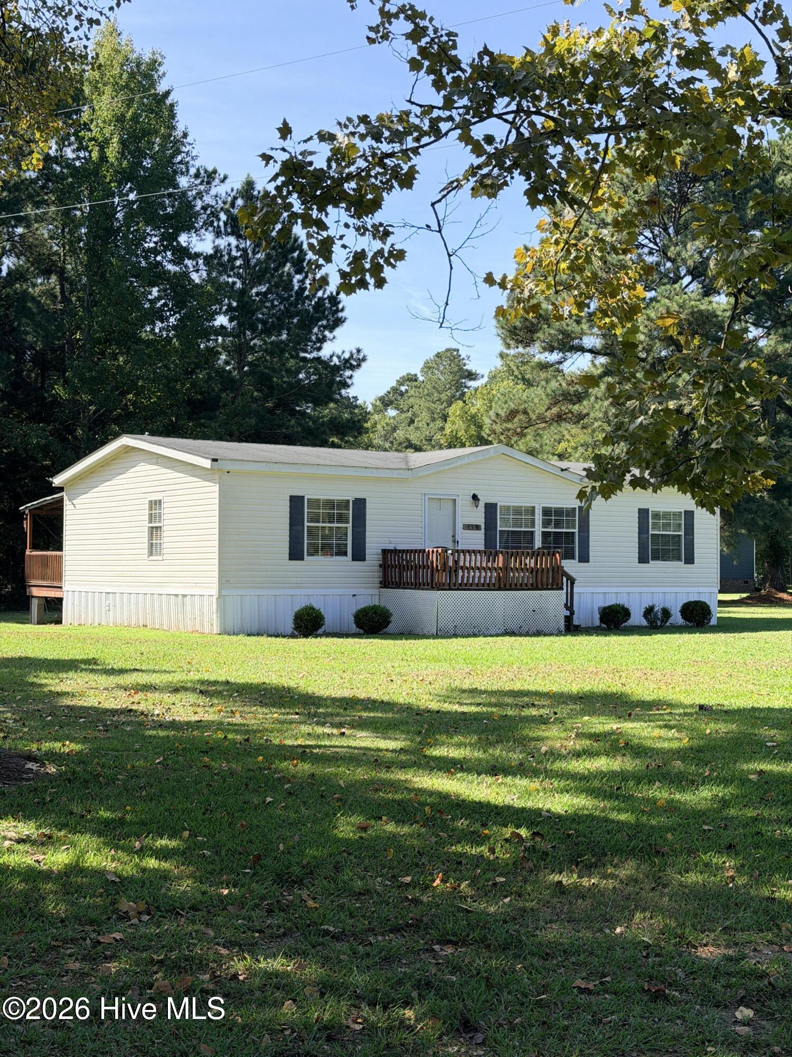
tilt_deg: +2.1
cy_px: 528
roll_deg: -0.1
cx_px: 396
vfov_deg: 39.7
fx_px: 1464
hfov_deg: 30.3
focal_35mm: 48
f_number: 1.78
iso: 64
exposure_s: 1/2208
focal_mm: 6.76
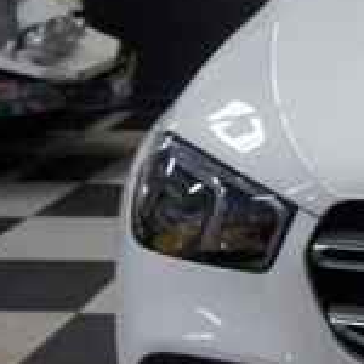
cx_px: 667
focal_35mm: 125
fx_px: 1485
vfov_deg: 14.0
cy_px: 209
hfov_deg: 12.7
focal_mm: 23
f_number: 4.5
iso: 200
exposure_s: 1/40
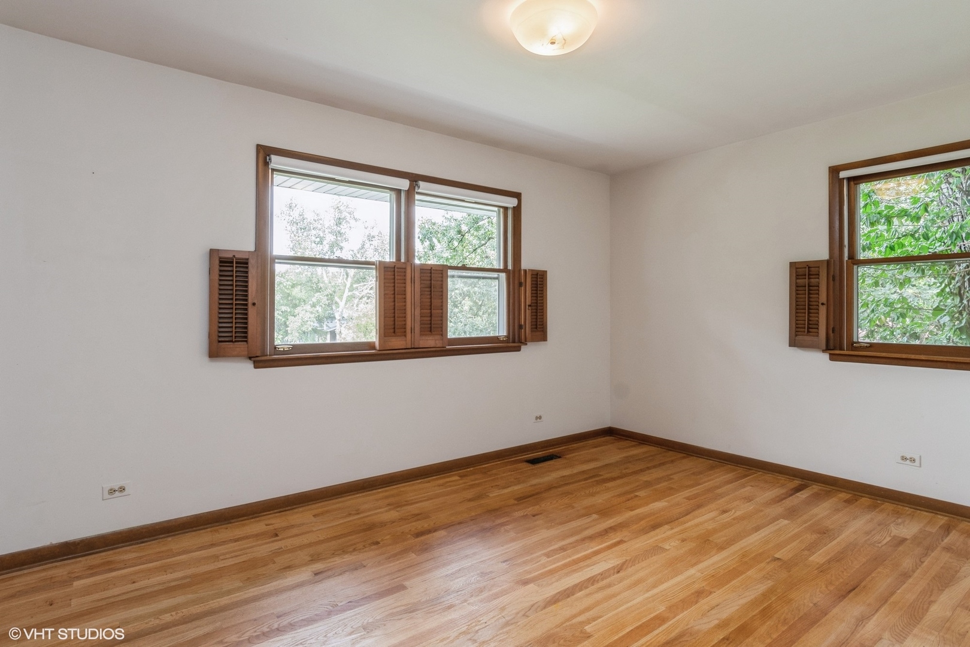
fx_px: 485
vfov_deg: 67.4
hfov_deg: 90.0
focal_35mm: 18
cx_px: 485
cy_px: 324
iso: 250
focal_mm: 12
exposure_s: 1/25
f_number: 8
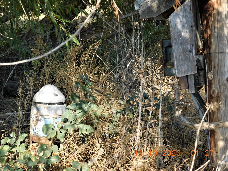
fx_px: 527
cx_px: 114
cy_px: 86
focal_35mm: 80
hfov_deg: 24.4
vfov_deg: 18.4
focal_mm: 14.2
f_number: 4.4
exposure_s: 1/250
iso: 125
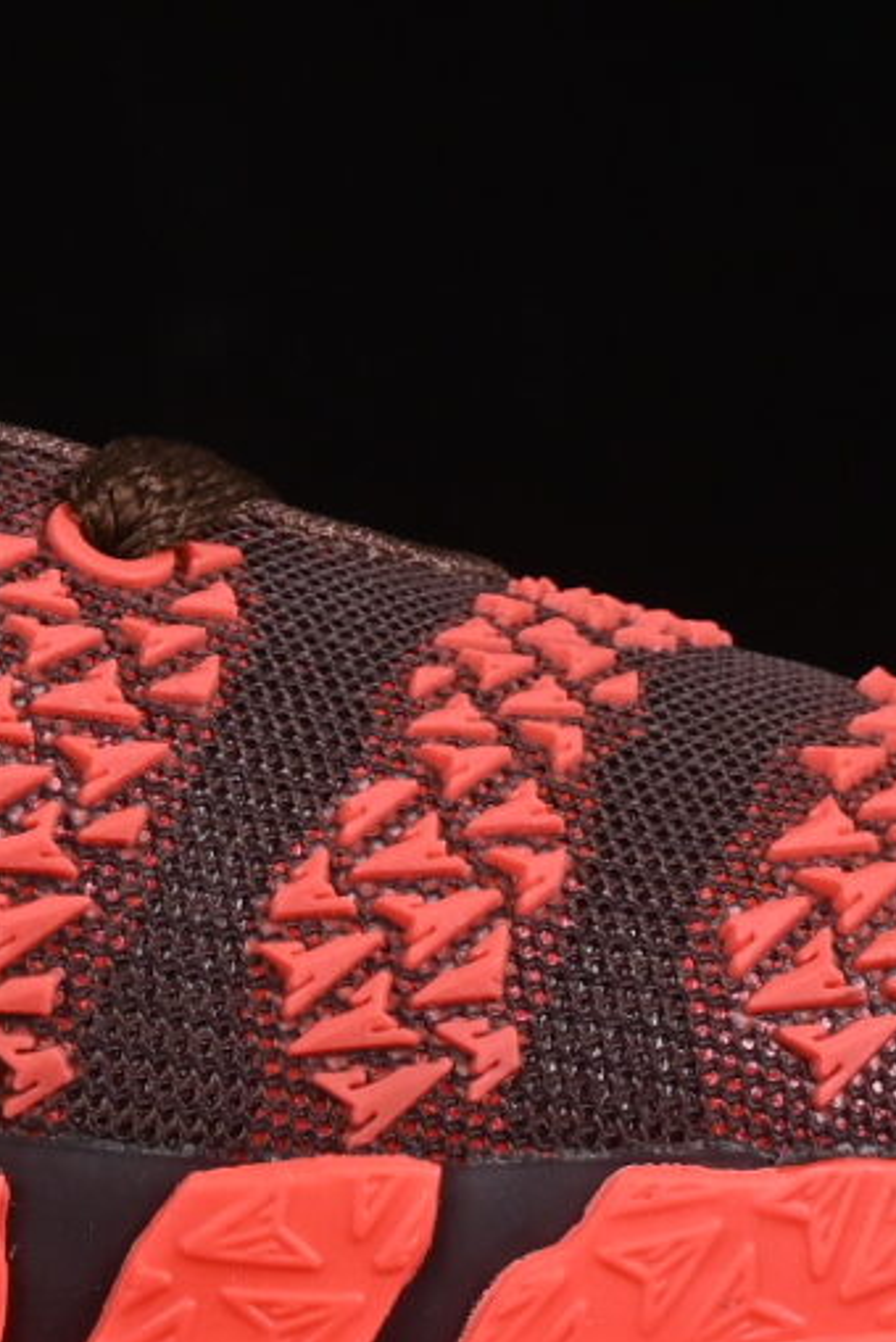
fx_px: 14054
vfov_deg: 5.5
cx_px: -722
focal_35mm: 377
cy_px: 307
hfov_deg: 3.6
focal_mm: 50
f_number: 8
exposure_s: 1/80
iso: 160
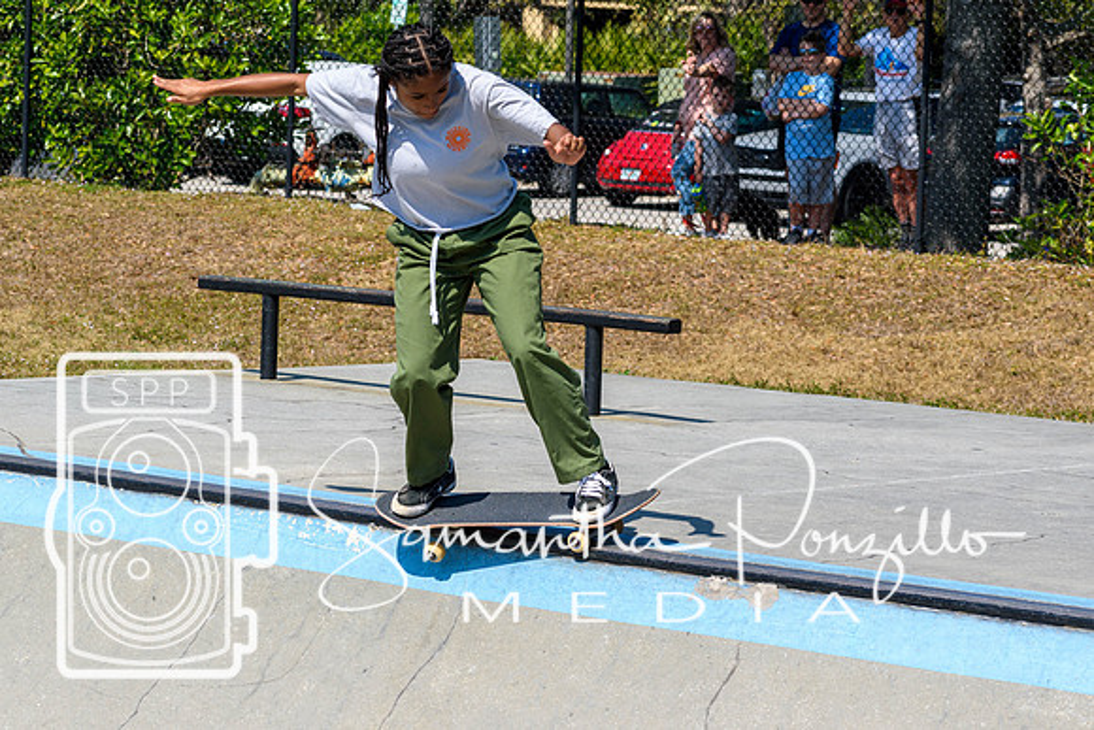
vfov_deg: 9.3
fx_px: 4468
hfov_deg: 14.0
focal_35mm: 147
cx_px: 547
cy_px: 365
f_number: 8
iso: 200
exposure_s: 1/1000
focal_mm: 98
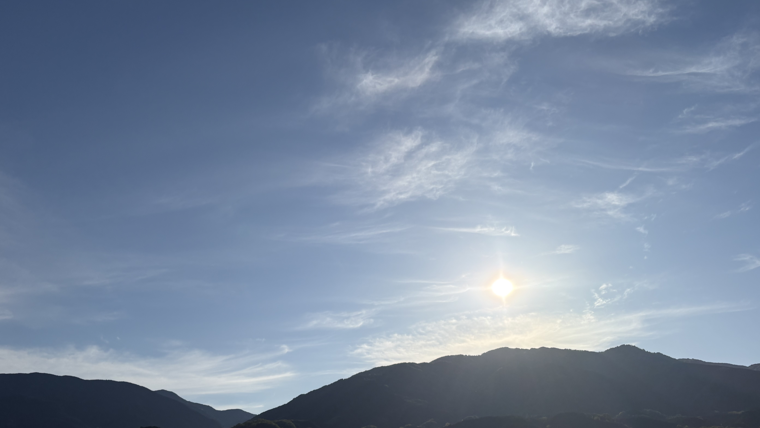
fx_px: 584
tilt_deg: +23.1
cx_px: 381
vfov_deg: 40.0
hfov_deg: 66.1
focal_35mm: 29
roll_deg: +2.6
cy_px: 252
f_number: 1.6
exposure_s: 1/18519
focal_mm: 5.96
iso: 32
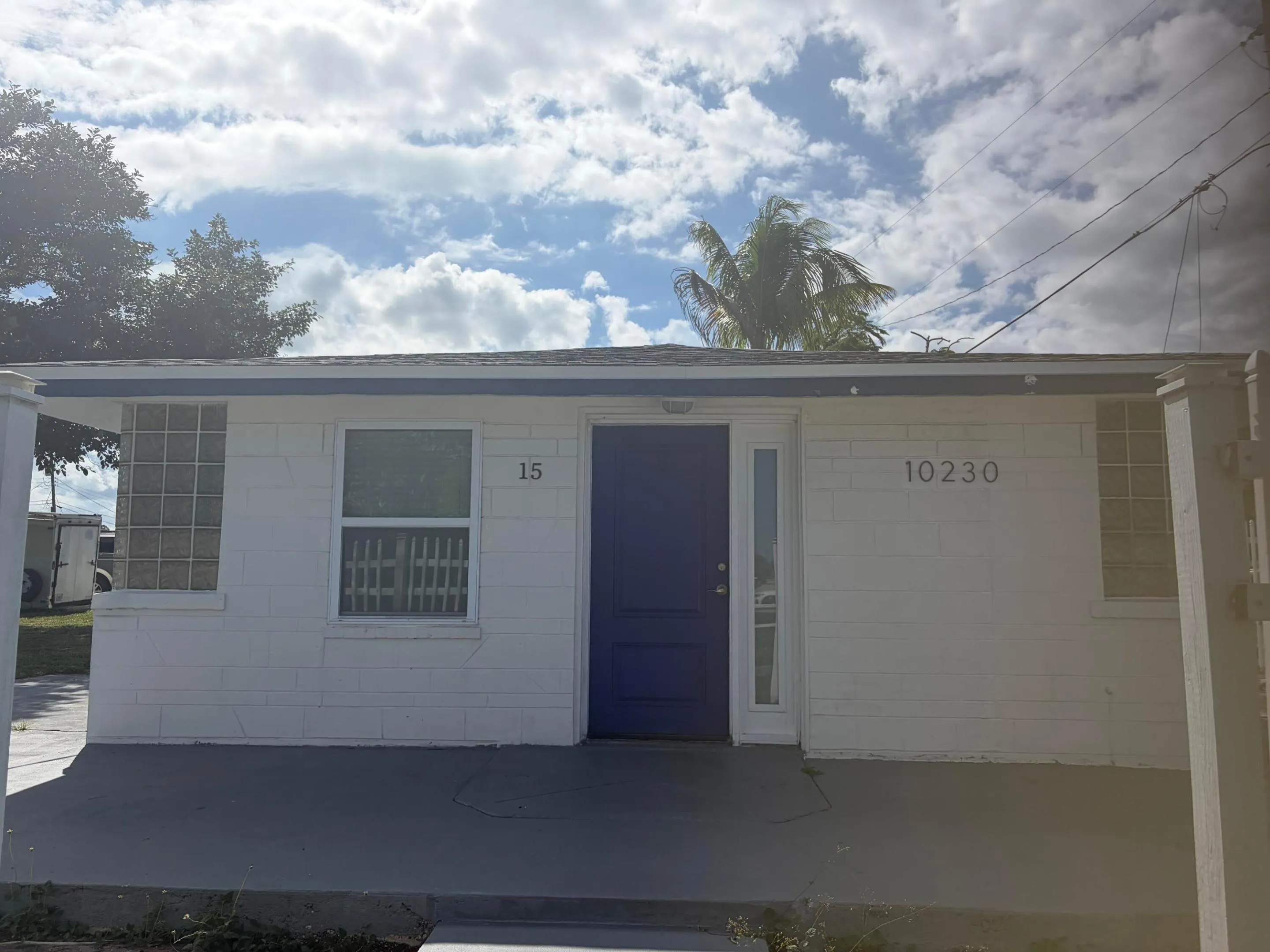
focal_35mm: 26
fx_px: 954
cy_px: 476
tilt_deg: +7.4
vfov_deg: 53.1
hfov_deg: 67.3
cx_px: 635
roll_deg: +0.4
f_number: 1.6
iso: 50
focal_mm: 5.96
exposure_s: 1/8850
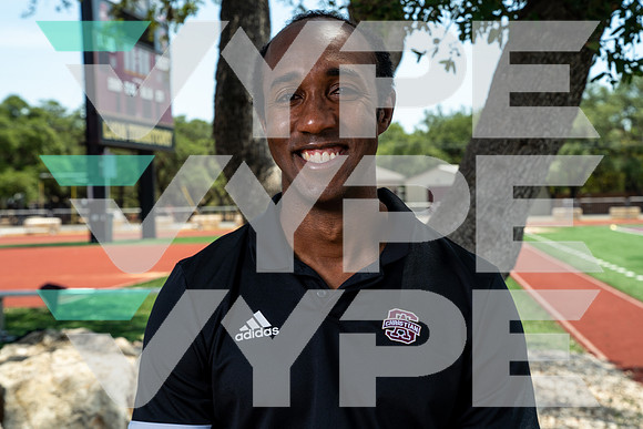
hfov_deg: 31.0
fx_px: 1161
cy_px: 214
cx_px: 322
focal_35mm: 65
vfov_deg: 20.9
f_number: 10
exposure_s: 1/125
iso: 100
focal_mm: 65
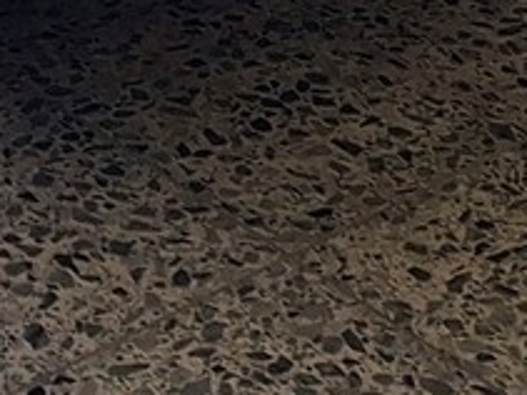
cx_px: -107
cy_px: -815
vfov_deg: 8.0
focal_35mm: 157
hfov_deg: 12.3
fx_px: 2389
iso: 40
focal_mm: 5.54
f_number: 1.8
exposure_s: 1/352
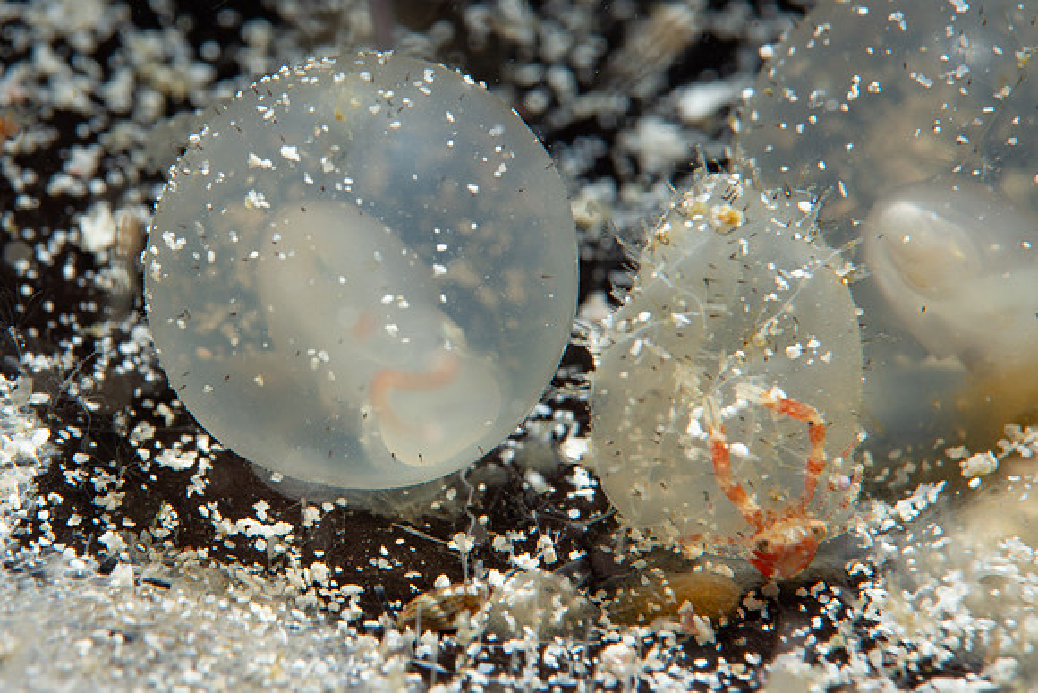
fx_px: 3389
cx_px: 360
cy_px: 315
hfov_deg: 17.4
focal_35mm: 117
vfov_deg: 11.7
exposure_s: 1/250
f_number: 22
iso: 100
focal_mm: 60
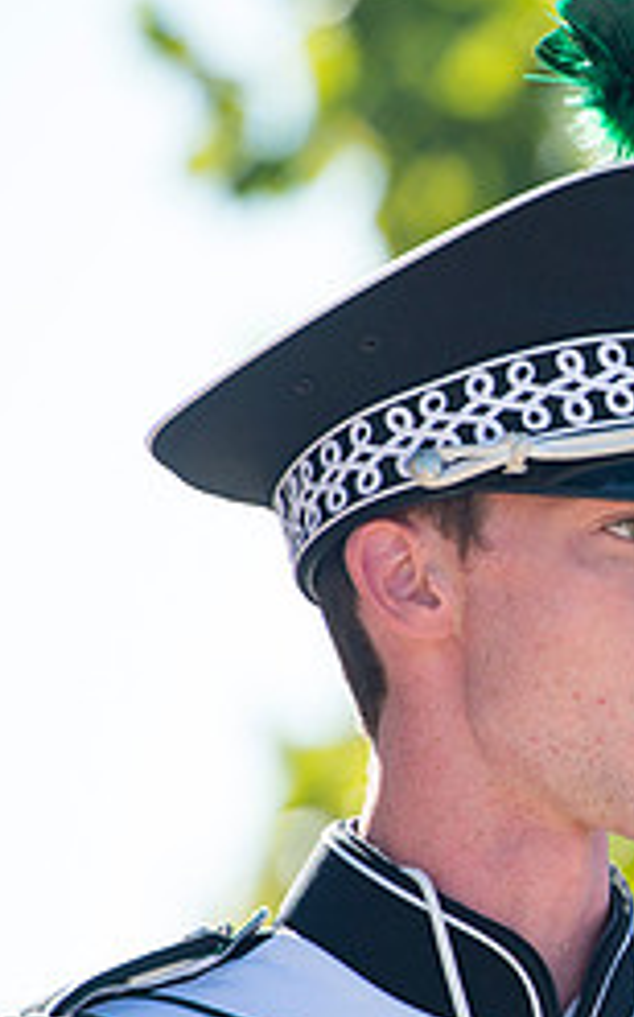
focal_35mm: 478
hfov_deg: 2.7
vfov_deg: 4.4
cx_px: 1140
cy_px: 708
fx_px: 13238
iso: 200
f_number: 4.5
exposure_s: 1/1000
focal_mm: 200
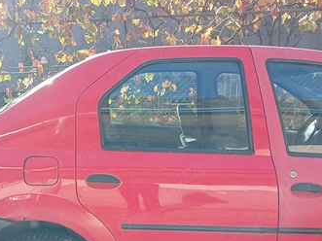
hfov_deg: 38.5
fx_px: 456
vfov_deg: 28.9
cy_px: 198
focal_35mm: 49
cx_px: 108
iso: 20
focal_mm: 3.98
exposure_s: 1/132
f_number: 1.8
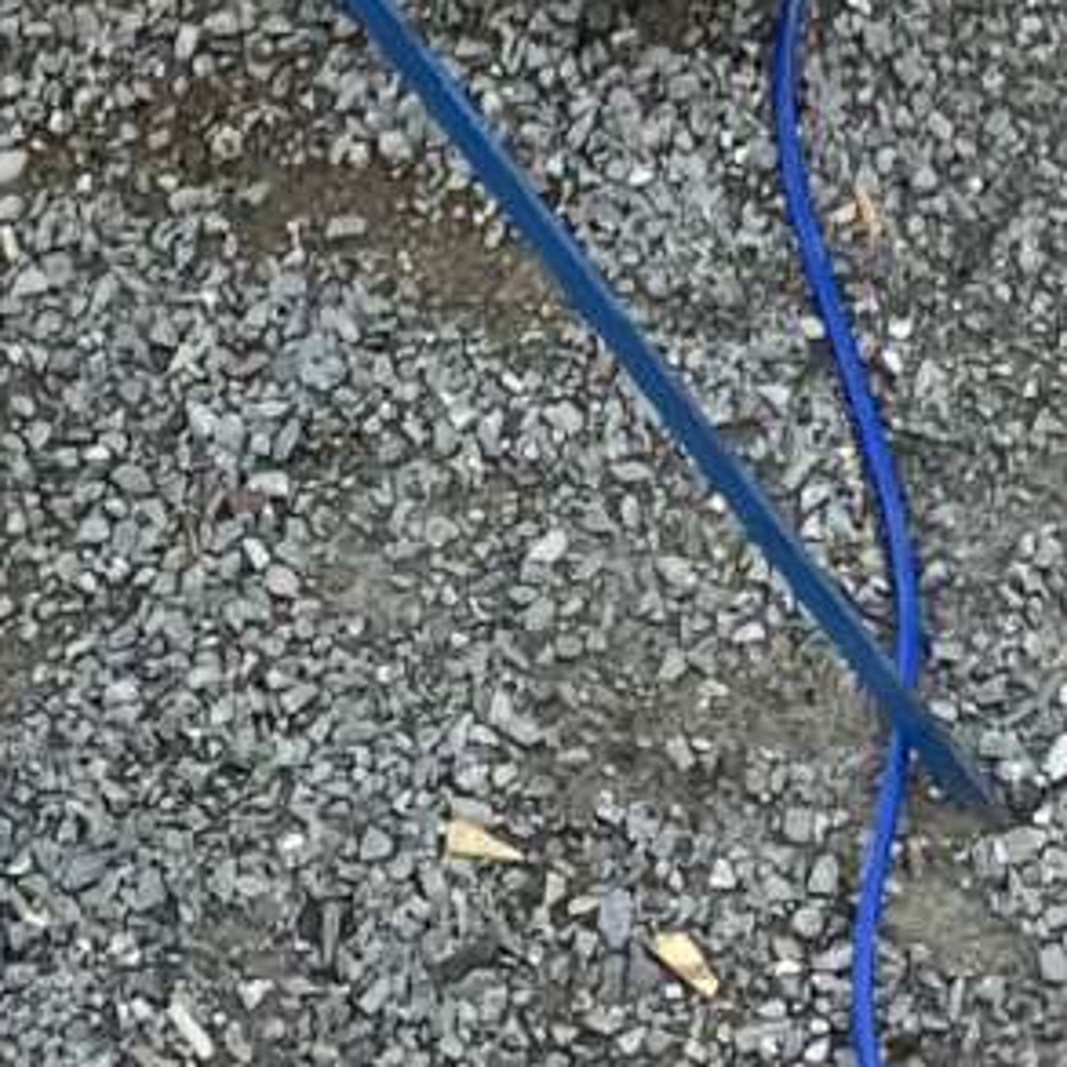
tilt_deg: -39.1
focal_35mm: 216
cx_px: 1184
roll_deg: -5.3
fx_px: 7533
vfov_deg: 7.1
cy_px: -2342
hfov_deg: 8.0
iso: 32
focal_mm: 3.99
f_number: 1.8
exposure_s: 1/121
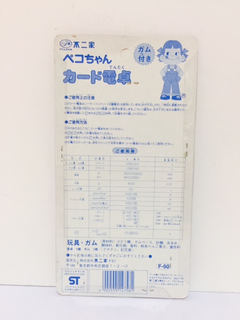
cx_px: 120
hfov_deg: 48.2
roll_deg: -1.5
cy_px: 160
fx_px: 268
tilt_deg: -8.5
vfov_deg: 61.7
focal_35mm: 29
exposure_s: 1/33
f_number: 2.2
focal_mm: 4.15
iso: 80
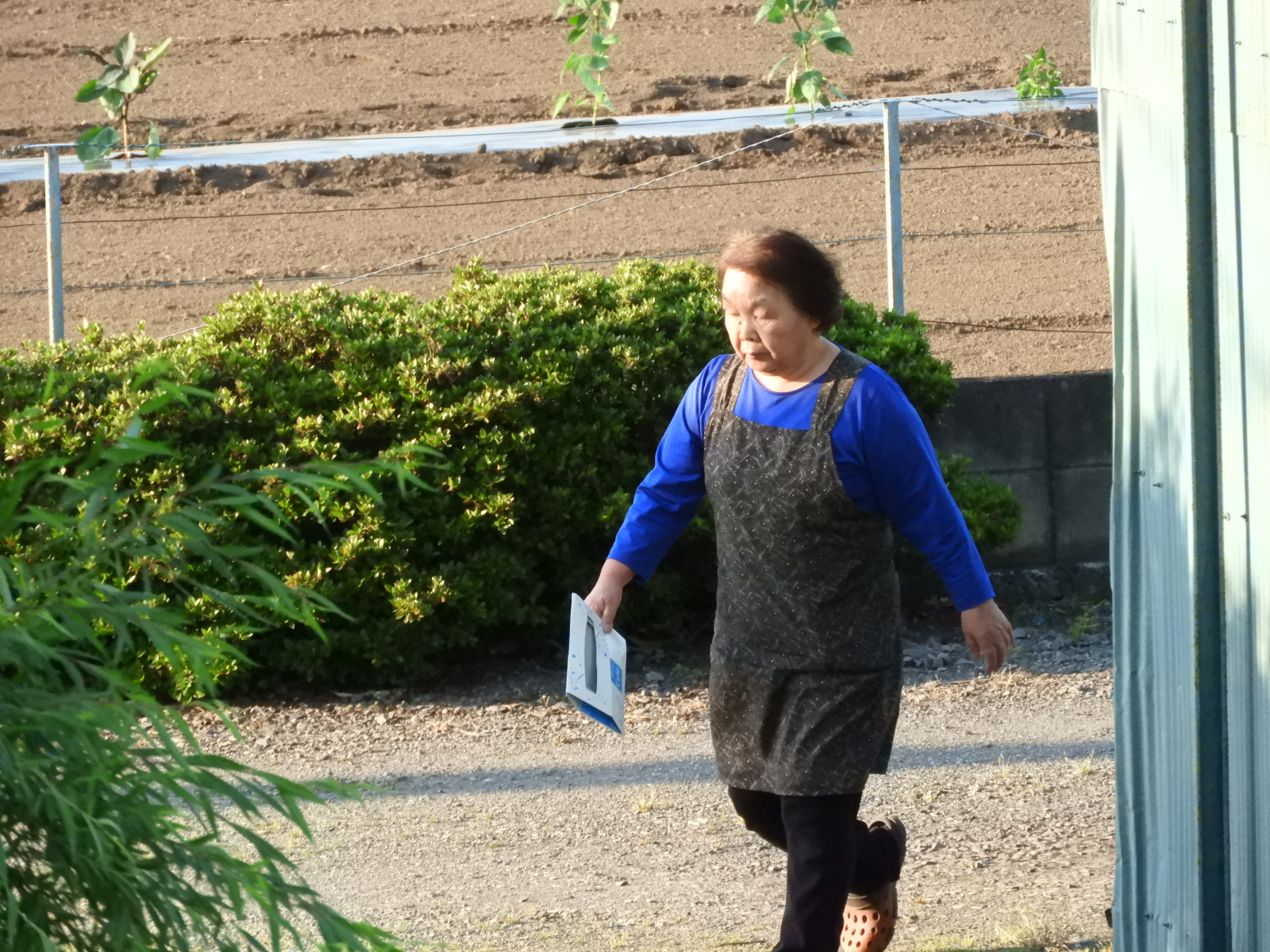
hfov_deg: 4.0
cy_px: 476
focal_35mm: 500
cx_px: 635
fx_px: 18344
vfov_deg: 3.0
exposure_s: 1/1000
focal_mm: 89.6
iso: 1600
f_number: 5.6
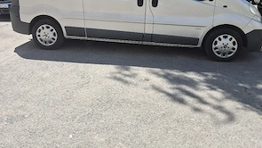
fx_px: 236
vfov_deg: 33.9
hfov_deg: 58.0
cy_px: 35
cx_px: 130
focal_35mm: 34
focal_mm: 5.4
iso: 25
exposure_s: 1/1250
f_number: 1.8
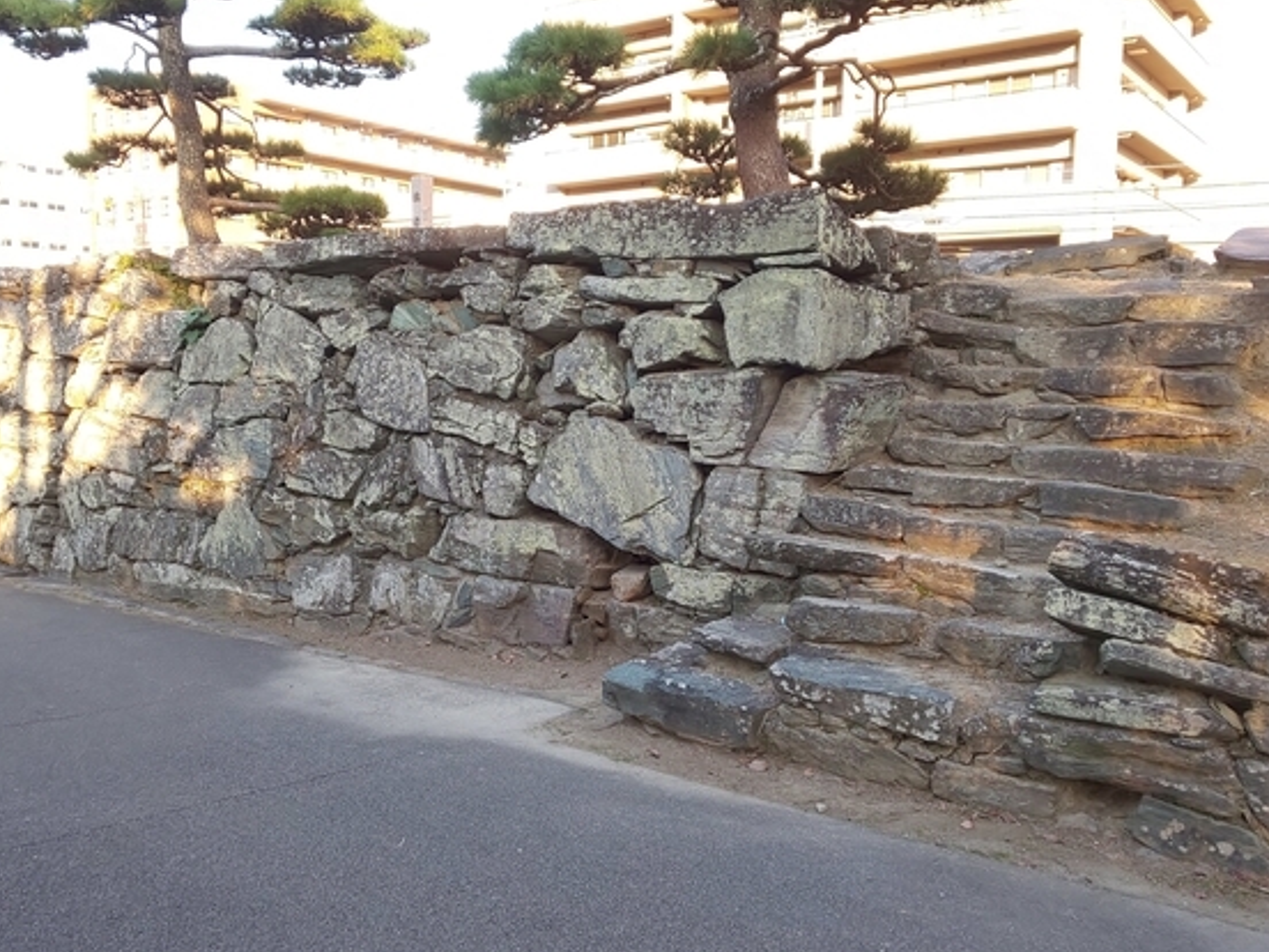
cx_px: 598
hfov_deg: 61.6
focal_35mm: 29
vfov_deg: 48.2
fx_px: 1063
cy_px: 499
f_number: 1.94
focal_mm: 3.45
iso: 38
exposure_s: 1/100
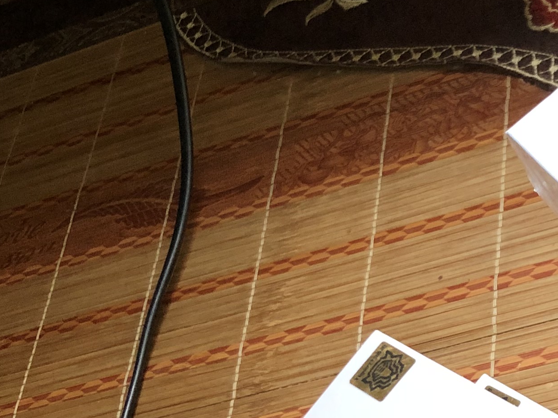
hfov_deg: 21.0
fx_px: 1466
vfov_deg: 16.1
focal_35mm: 91
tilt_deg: -48.9
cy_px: 335
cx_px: 529
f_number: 1.8
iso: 40
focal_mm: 4
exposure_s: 1/25
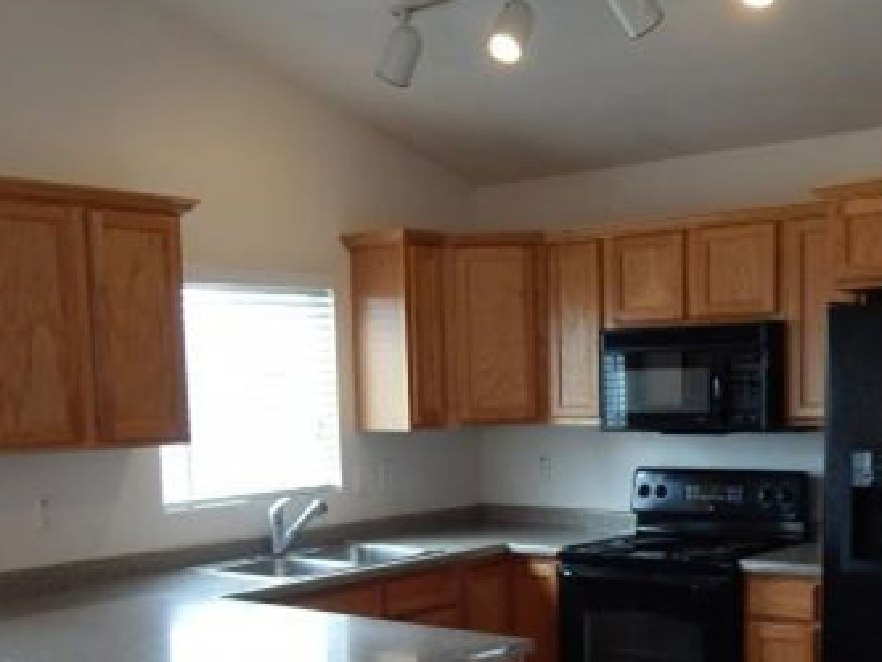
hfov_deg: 39.6
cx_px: 498
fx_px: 1223
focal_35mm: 48
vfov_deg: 29.5
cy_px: 543
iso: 140
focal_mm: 4.5
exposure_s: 1/30
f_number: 3.1
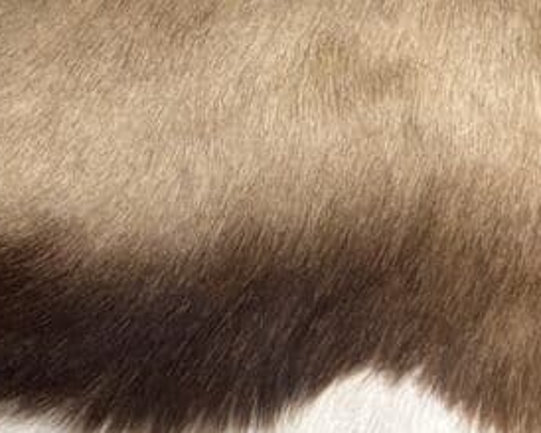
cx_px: -344
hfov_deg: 17.5
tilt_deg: -74.7
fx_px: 1521
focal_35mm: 95
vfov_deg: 15.5
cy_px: -99
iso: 125
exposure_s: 1/62
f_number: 1.6
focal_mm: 5.96
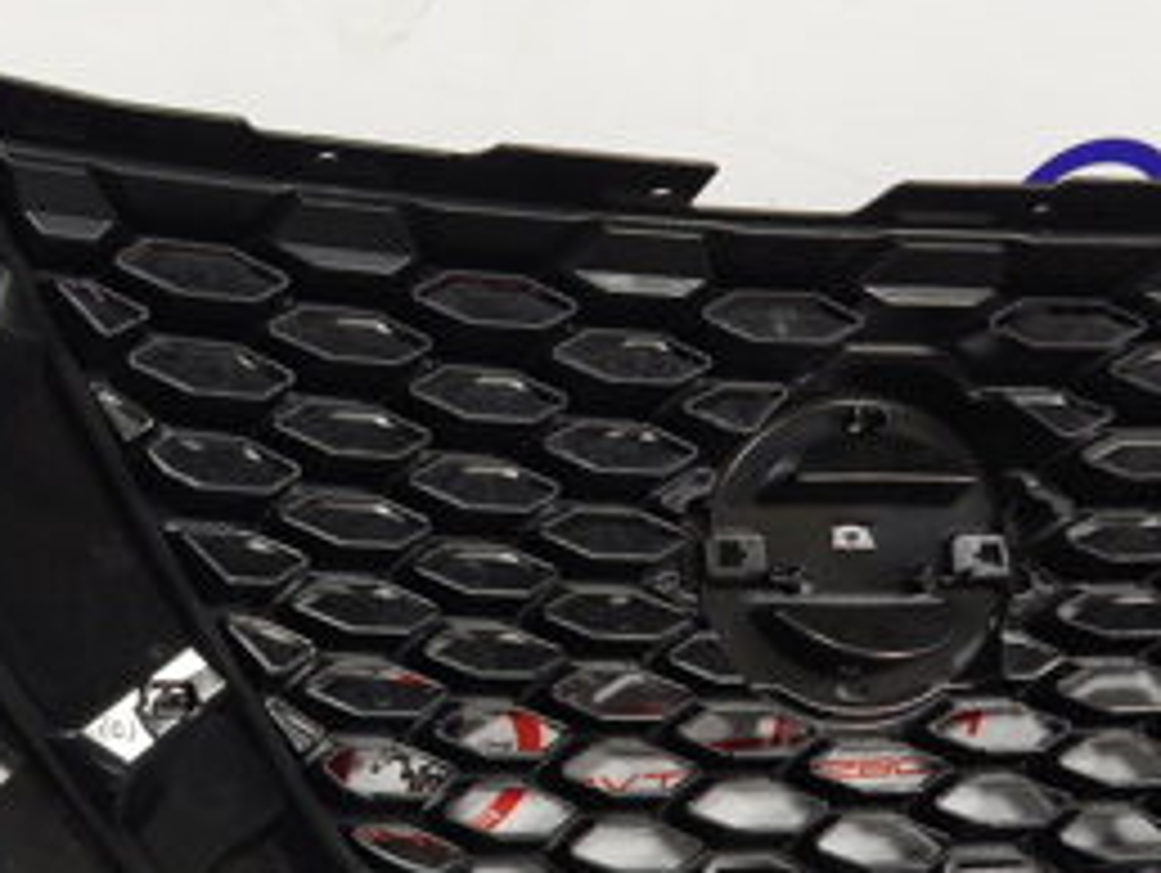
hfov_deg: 32.4
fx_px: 1914
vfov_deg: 25.5
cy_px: 270
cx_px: 158
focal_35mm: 57
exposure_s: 1/30
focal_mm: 4
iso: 400
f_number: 3
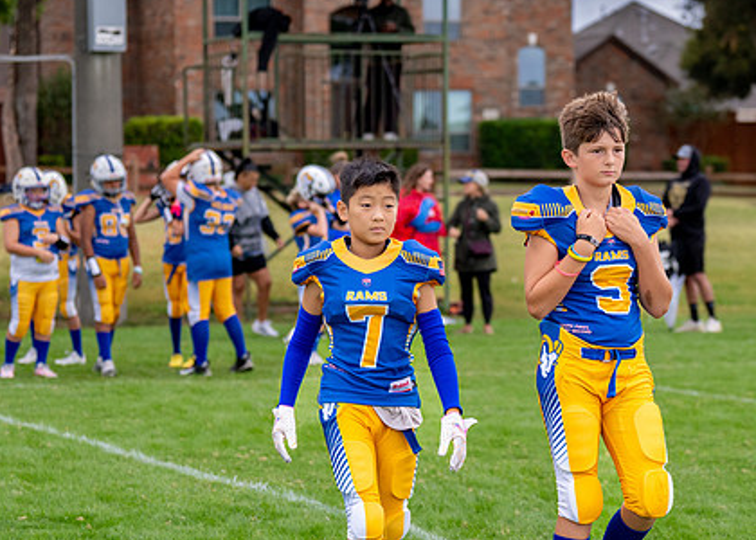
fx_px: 2877
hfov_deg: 14.9
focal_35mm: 134
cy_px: 340
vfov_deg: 10.7
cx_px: 484
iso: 500
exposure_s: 1/1250
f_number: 2.8
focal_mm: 70
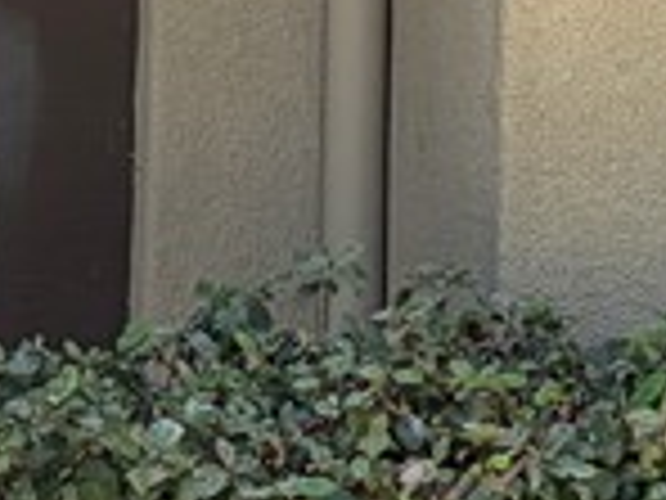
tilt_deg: +8.6
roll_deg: -0.5
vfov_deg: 7.3
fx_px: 3463
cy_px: -1000
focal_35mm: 180
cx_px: 873
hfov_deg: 10.7
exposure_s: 1/724
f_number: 1.6
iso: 64
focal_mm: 5.96
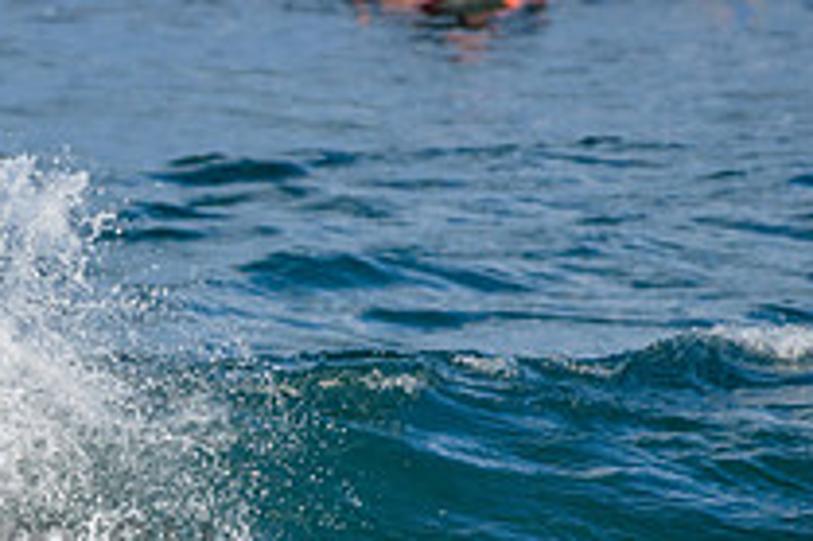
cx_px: -198
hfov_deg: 1.2
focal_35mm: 1702
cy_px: 504
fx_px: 38406
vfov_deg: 0.8
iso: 250
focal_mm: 500
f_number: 5.6
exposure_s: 1/1250
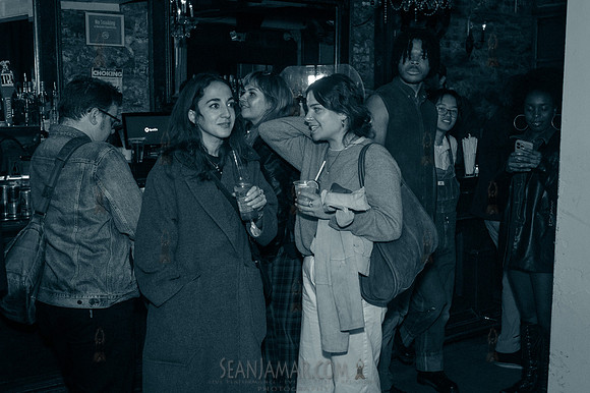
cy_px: 197
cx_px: 304
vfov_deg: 28.9
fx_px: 761
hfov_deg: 42.4
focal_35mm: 46
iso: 8000
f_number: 5
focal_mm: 44
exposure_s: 1/200
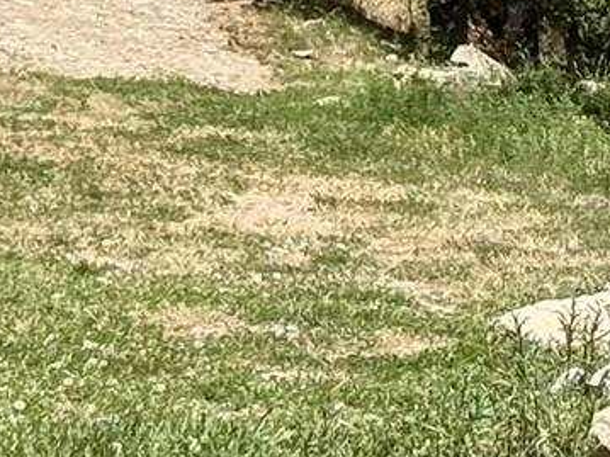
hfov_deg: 6.7
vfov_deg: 5.4
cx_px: 1616
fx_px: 4827
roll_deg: +0.3
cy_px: -82
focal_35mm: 274
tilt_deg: +8.7
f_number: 1.78
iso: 64
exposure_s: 1/3534
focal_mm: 6.76
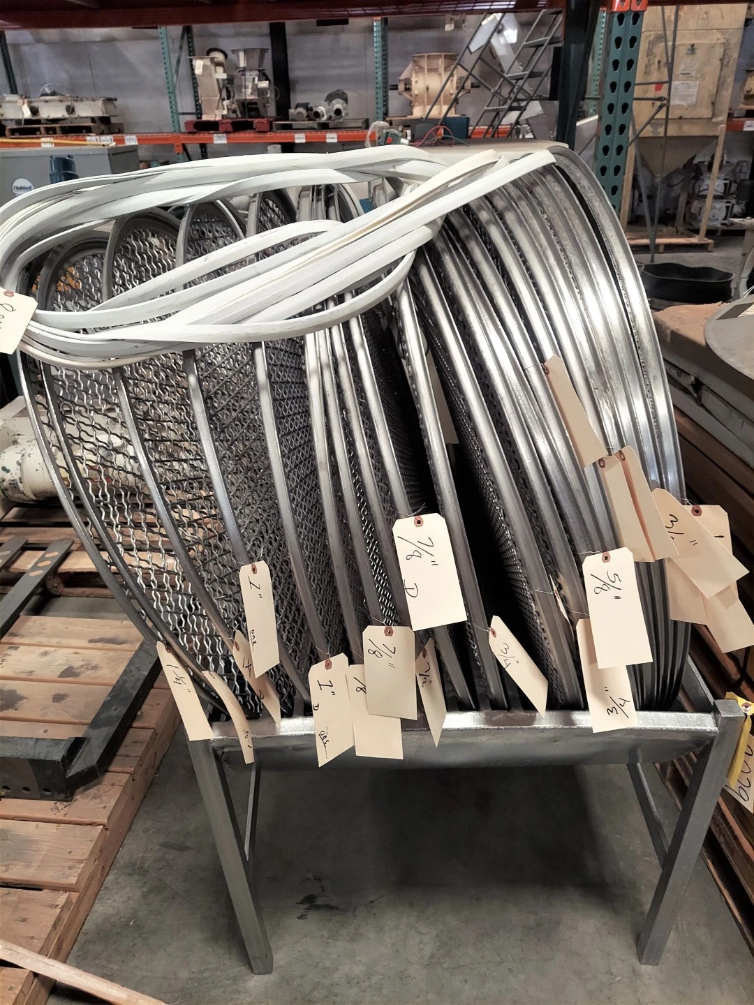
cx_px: 377
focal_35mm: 24
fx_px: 697
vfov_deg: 71.6
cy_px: 502
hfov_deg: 56.8
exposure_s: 1/33
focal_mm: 5.23
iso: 320
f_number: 1.8
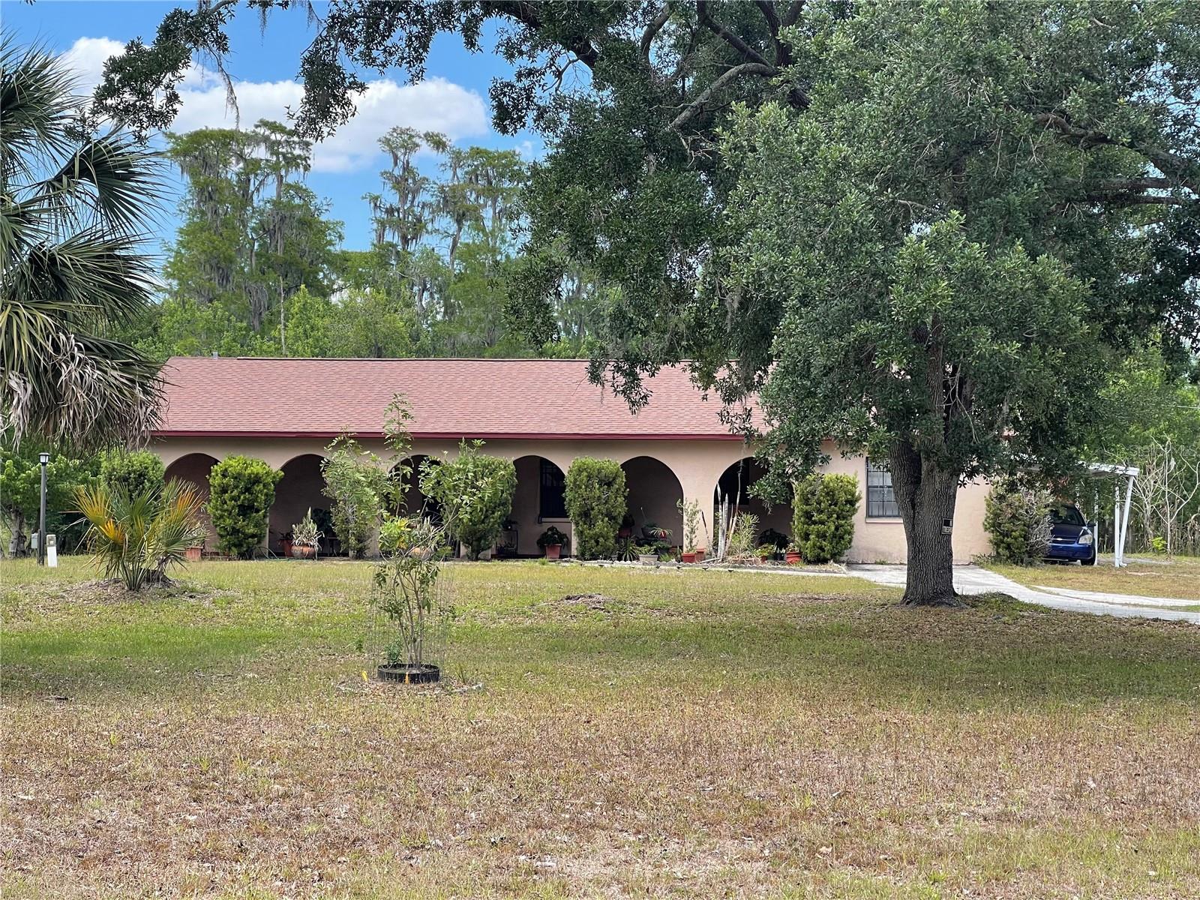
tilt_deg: +1.3
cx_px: 600
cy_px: 450
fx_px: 2219
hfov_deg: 30.3
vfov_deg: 22.9
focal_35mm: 64
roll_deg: -0.2
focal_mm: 7.5
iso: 20
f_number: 2.2
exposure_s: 1/313
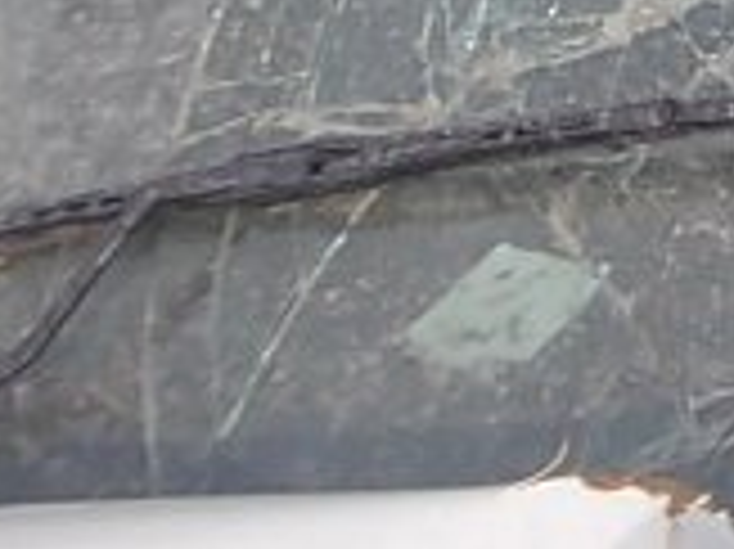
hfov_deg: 15.1
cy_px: -261
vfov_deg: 12.8
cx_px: 1396
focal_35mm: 110
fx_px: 2331
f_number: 5.4
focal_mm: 4
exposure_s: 1/250
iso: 80
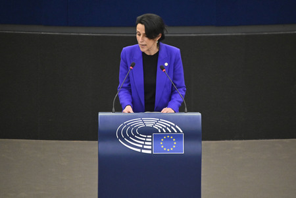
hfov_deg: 4.1
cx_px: 148
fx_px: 4111
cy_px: 99
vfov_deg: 2.7
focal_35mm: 500
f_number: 6.3
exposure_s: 1/320
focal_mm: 500
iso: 5000
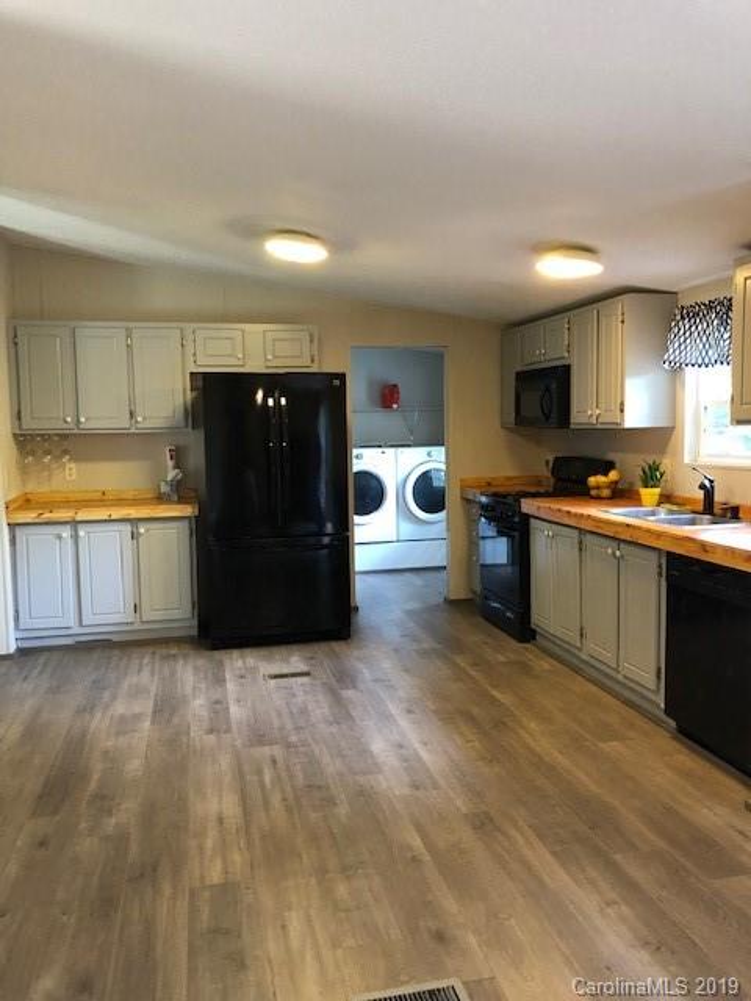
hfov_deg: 49.7
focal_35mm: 28
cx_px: 376
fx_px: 810
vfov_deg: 63.4
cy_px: 500
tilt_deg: -3.9
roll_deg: -0.5
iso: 50
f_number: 1.8
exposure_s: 1/15
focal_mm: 4
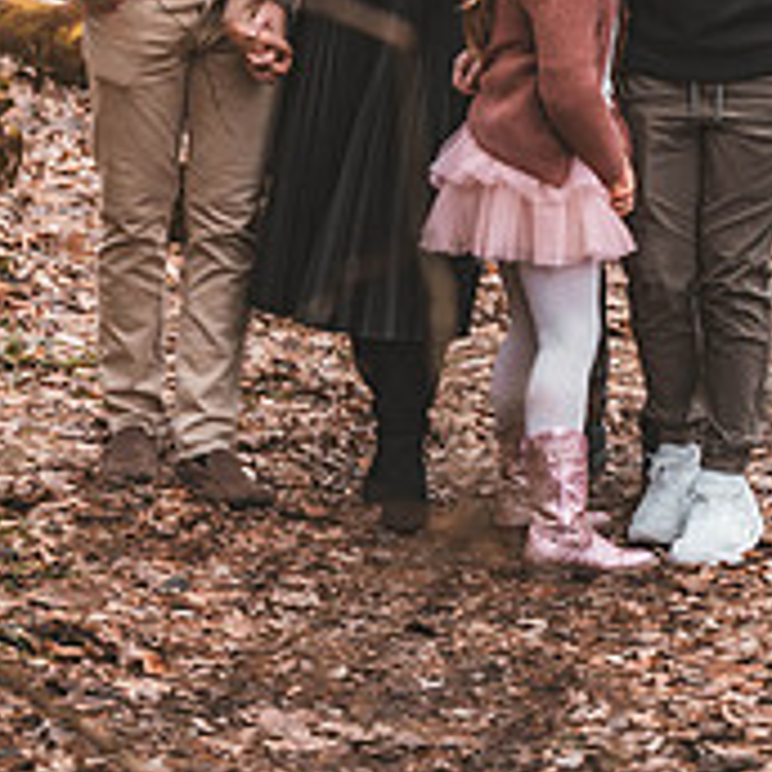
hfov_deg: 11.2
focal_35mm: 156
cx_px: 480
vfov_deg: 11.0
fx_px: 3936
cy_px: -94
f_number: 2.8
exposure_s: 1/250
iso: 1000
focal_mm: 70
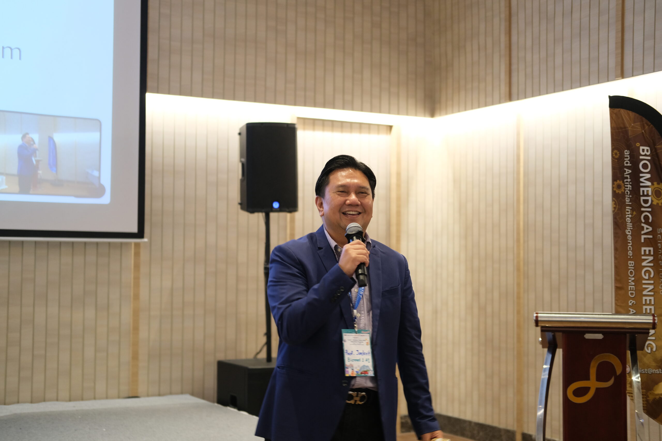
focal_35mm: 53
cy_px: 220
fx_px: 975
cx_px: 331
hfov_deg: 37.5
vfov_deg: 25.5
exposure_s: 1/38
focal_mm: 35
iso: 640
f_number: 2
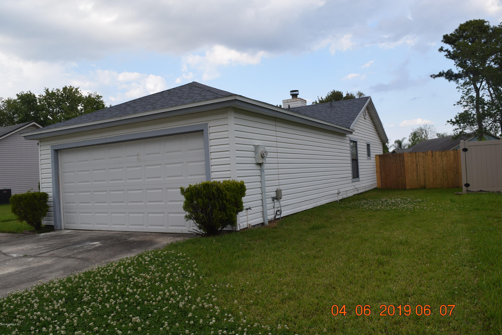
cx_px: 251
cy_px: 168
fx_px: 377
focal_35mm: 27
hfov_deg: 67.3
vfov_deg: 48.0
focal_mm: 18
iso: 250
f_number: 8
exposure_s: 1/250
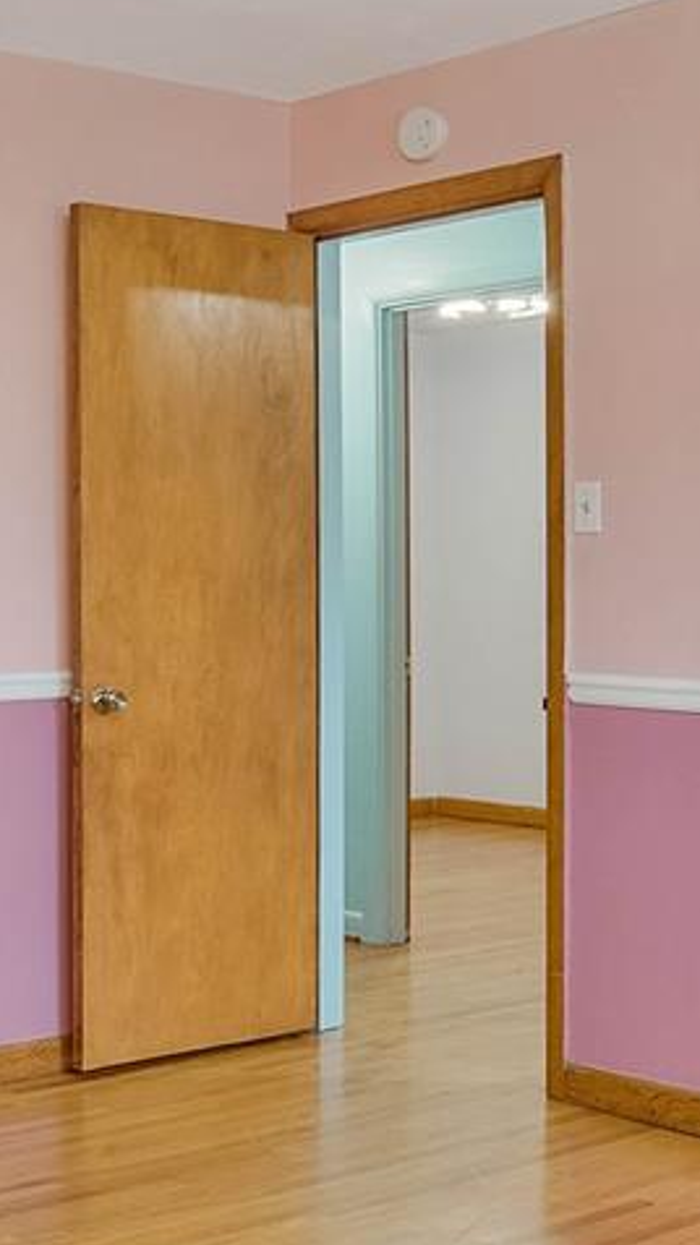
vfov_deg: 38.4
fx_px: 1783
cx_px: -94
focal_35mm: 54
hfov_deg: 21.0
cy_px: 739
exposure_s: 1/1.25
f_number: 8
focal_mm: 16
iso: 400
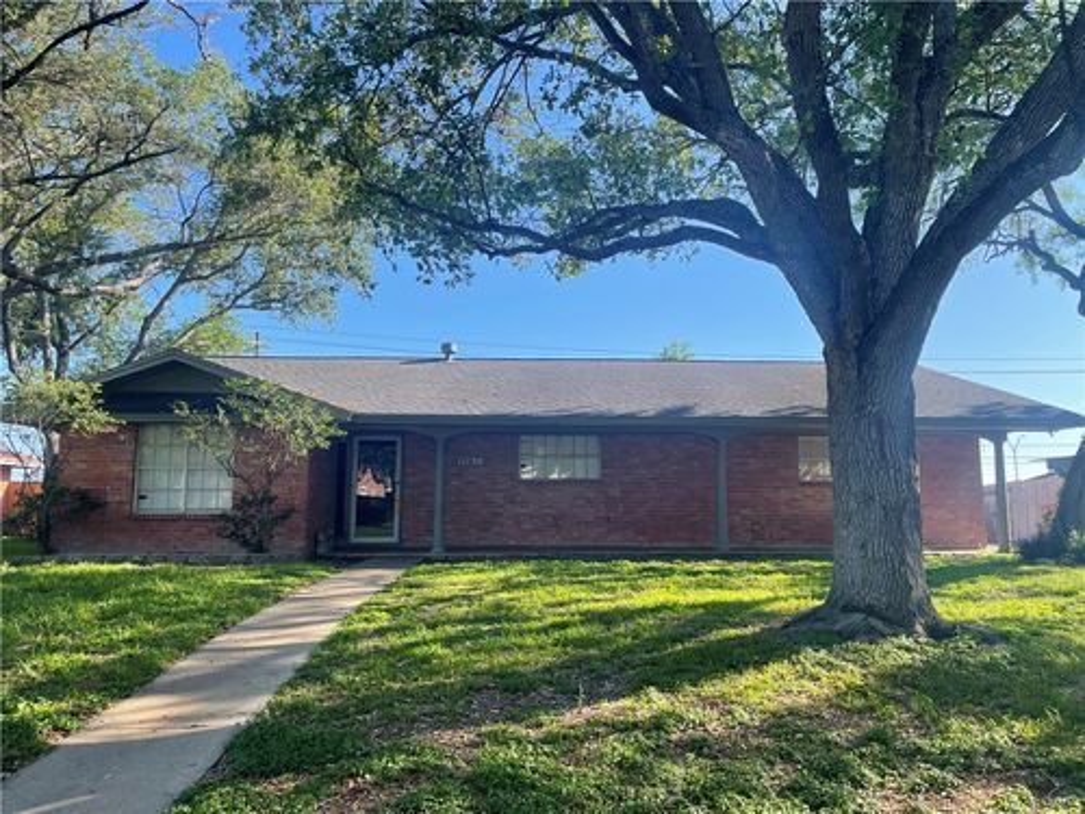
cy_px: 407
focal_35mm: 26
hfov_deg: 67.3
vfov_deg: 53.1
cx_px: 542
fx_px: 815
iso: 32
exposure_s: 1/1062
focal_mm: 4.2
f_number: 1.6
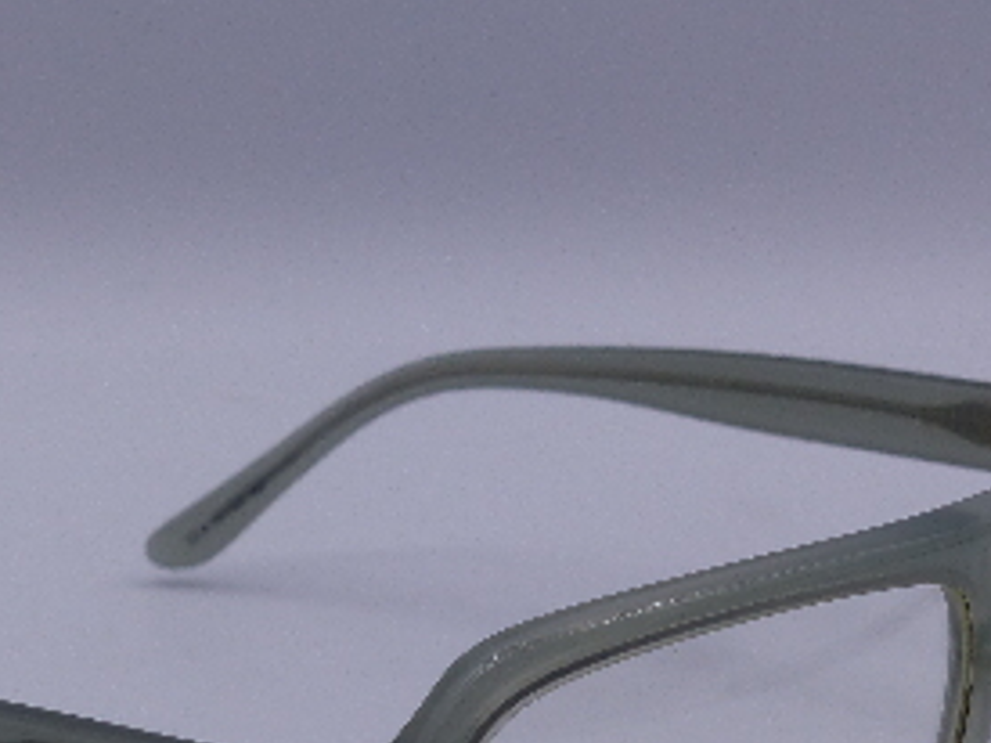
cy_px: 581
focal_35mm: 121
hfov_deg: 16.3
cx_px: 429
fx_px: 3463
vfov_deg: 12.2
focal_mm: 9.4
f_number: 4
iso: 100
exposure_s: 1/1000
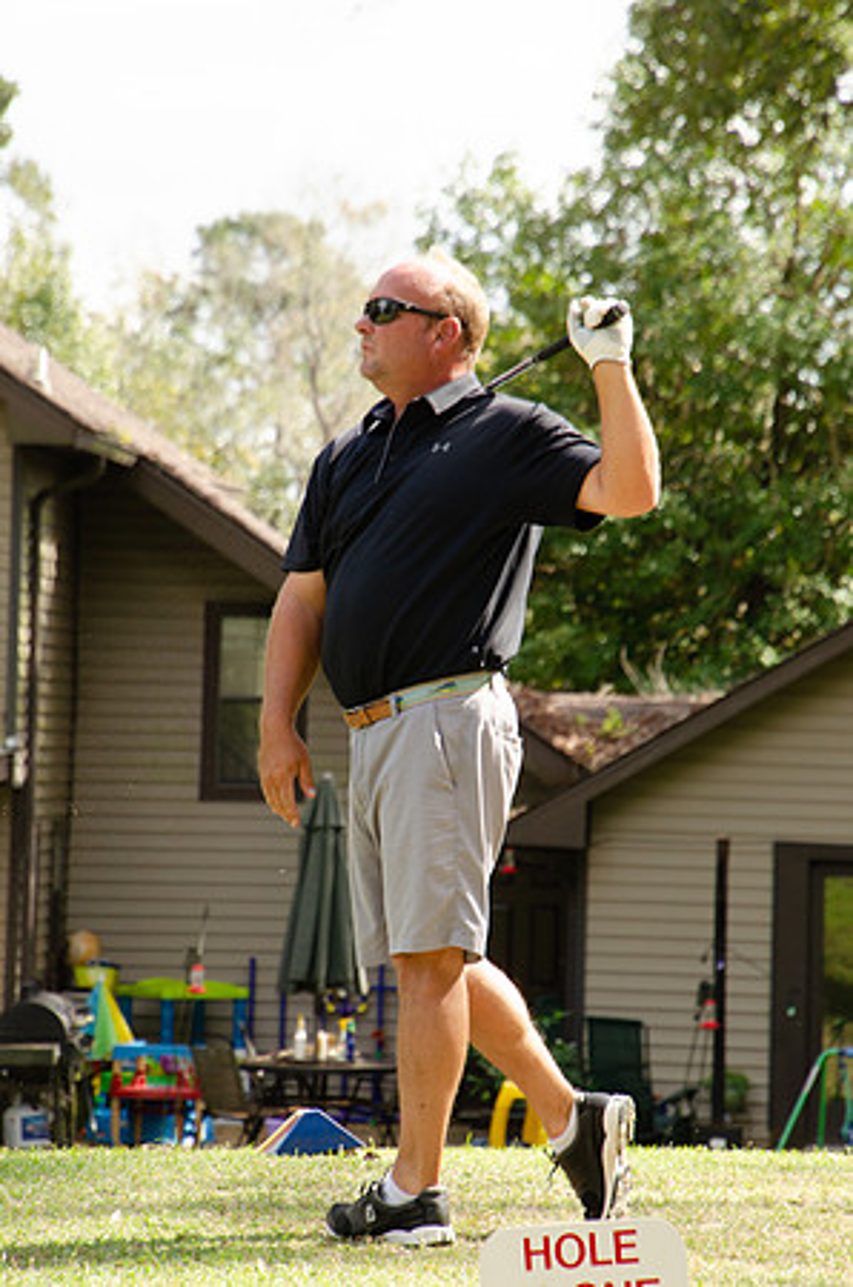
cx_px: 426
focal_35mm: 210
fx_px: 7498
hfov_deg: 6.5
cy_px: 644
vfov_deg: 9.8
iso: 400
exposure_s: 1/200
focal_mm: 140
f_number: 11
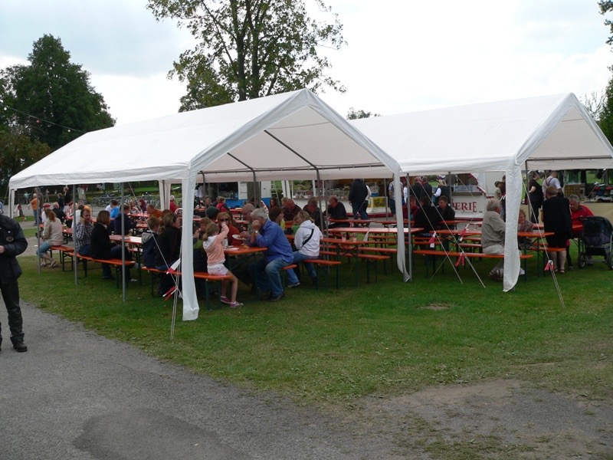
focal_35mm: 36
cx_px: 306
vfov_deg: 39.7
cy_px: 230
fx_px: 638
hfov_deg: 51.4
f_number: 4
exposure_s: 1/500
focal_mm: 6
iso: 80
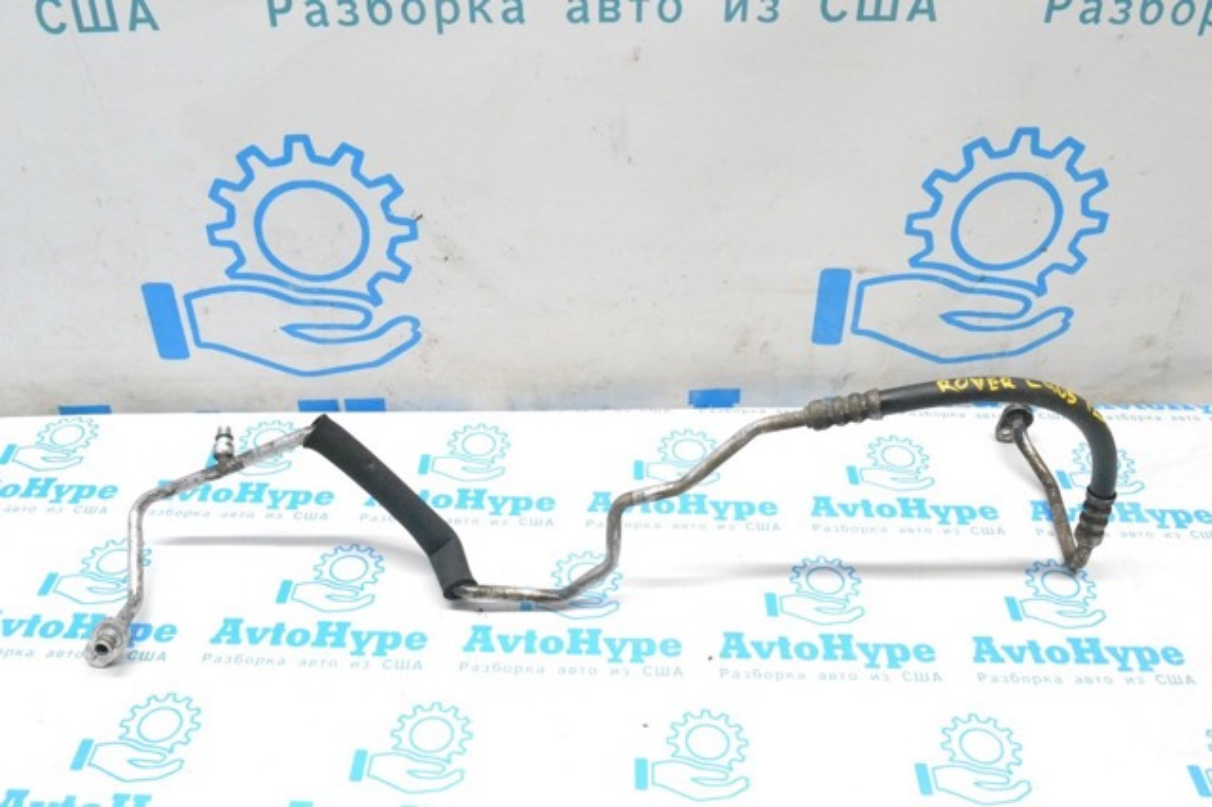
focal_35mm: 33
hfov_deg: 57.2
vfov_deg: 39.9
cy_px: 404
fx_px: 1110
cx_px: 606
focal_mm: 22
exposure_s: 1/160
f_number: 9
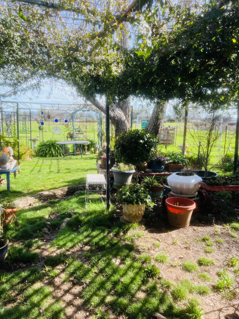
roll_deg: -0.8
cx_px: 120
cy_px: 160
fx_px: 239
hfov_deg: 53.1
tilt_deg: -9.1
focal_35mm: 26
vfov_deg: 67.3
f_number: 1.5
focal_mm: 5.7
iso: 50
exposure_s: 1/909
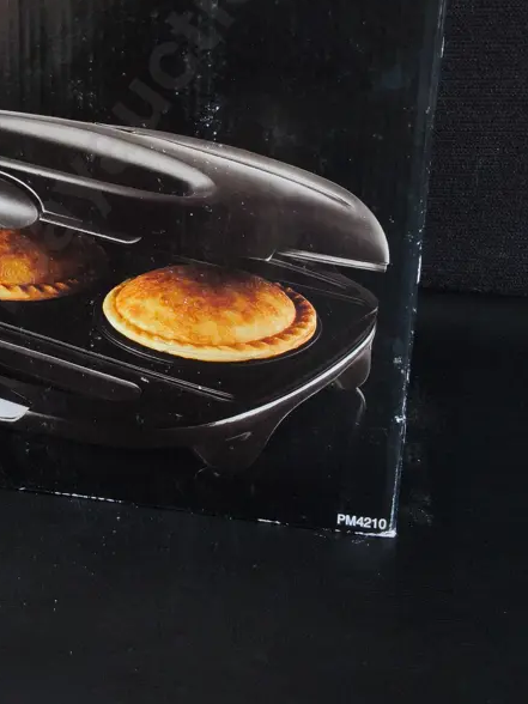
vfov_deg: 39.4
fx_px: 956
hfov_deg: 30.0
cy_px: 177
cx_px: 87
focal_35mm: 47
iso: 64
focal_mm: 2.87
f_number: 2
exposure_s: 1/120
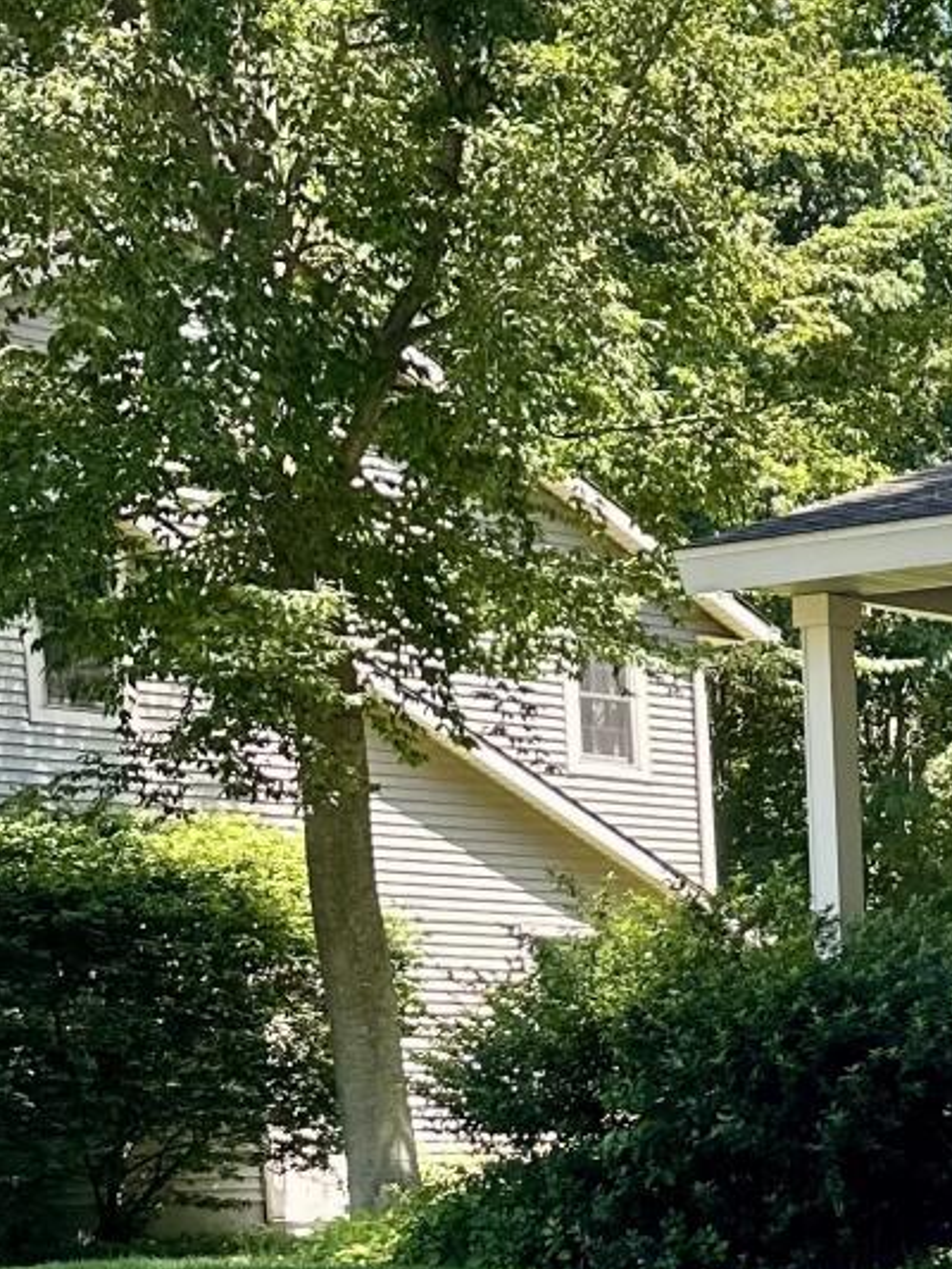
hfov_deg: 14.7
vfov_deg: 20.1
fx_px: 3299
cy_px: 1617
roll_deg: -1.2
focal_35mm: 90
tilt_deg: -8.8
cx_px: 1623
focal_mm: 6.86
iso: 80
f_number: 1.78
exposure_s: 1/672
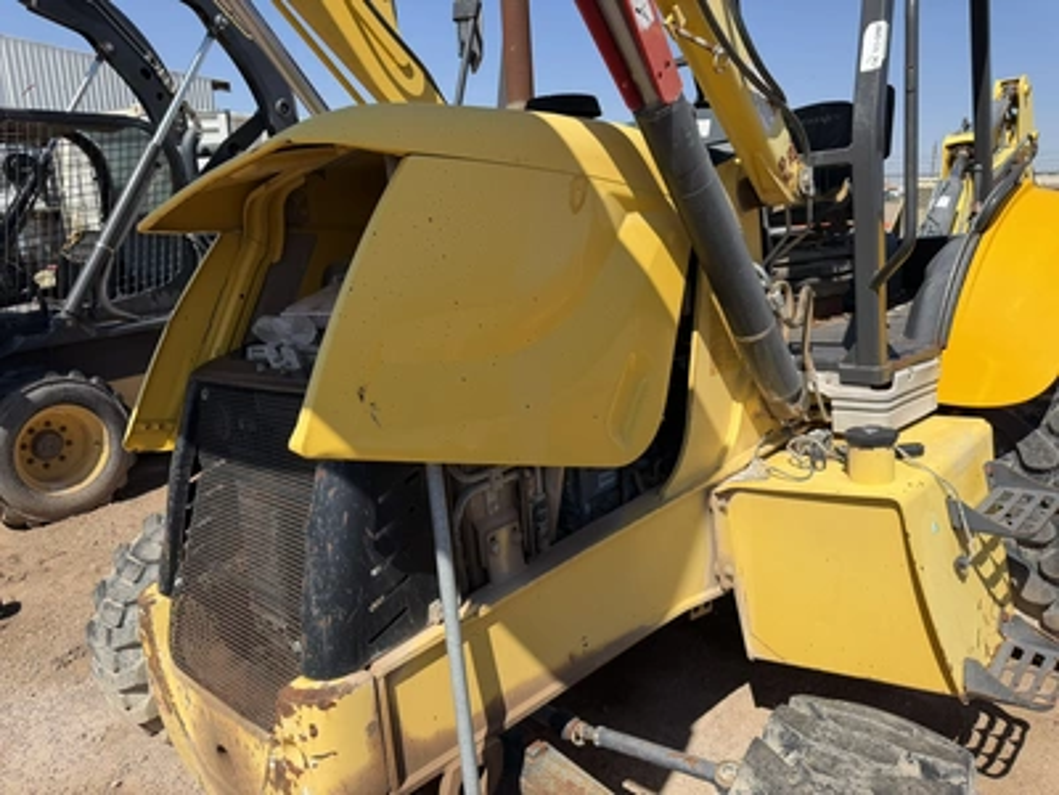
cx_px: 530
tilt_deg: -12.5
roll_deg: -0.6
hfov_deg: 71.6
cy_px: 398
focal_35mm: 24
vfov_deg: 56.8
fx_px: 734
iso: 80
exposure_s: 1/4975
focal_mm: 6.76
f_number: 1.78
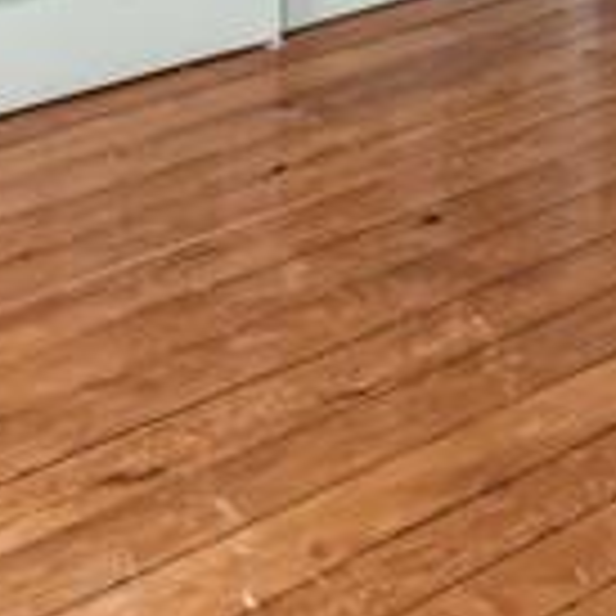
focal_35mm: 89
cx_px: 791
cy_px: -576
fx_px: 1792
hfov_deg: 18.2
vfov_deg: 15.8
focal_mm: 14
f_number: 13
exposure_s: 1/15
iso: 400
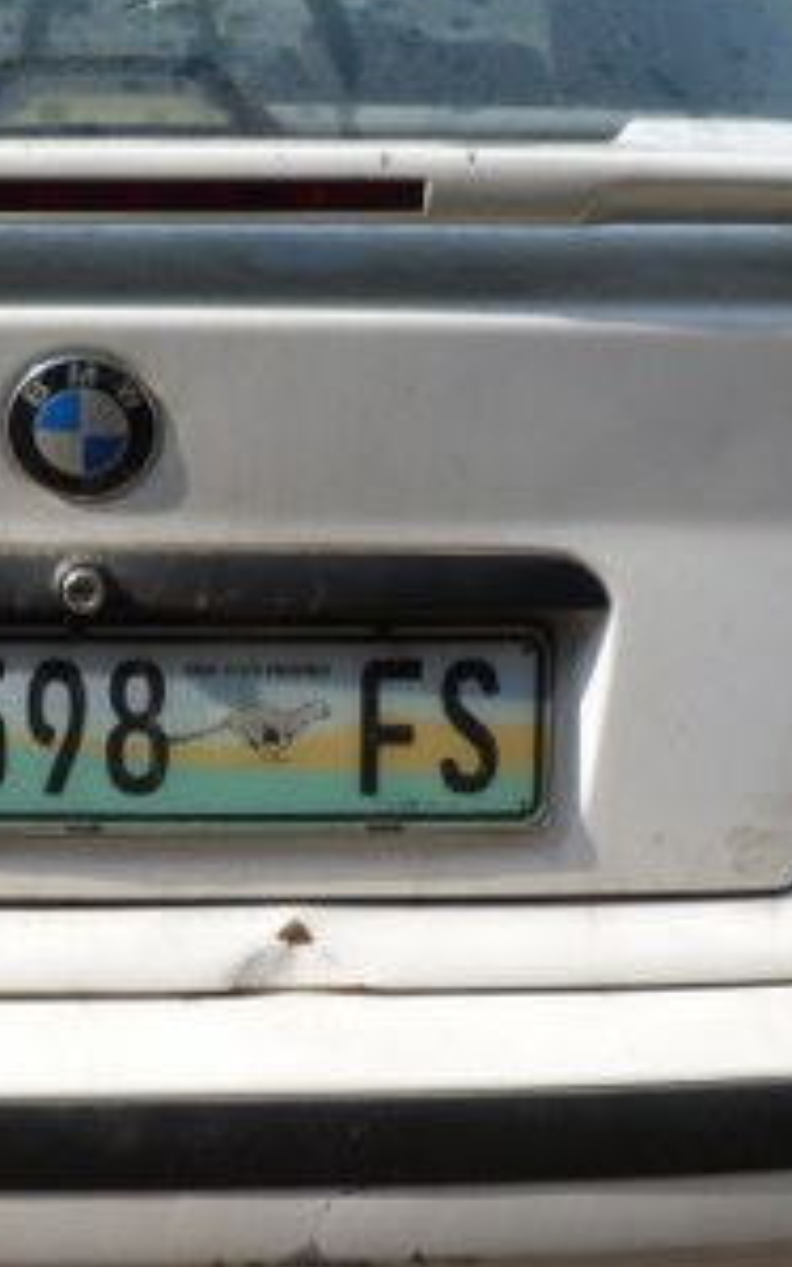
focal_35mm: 71
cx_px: 161
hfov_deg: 18.2
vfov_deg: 28.9
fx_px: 2451
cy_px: 708
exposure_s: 1/250
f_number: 4.5
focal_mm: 4.5
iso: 80
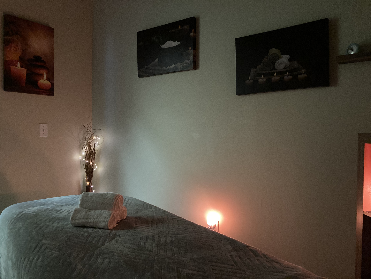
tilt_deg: -0.9
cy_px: 140
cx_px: 186
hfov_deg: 63.4
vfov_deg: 49.7
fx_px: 300
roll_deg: -0.5
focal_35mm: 28
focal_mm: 3.99
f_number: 1.8
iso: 640
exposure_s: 1/20
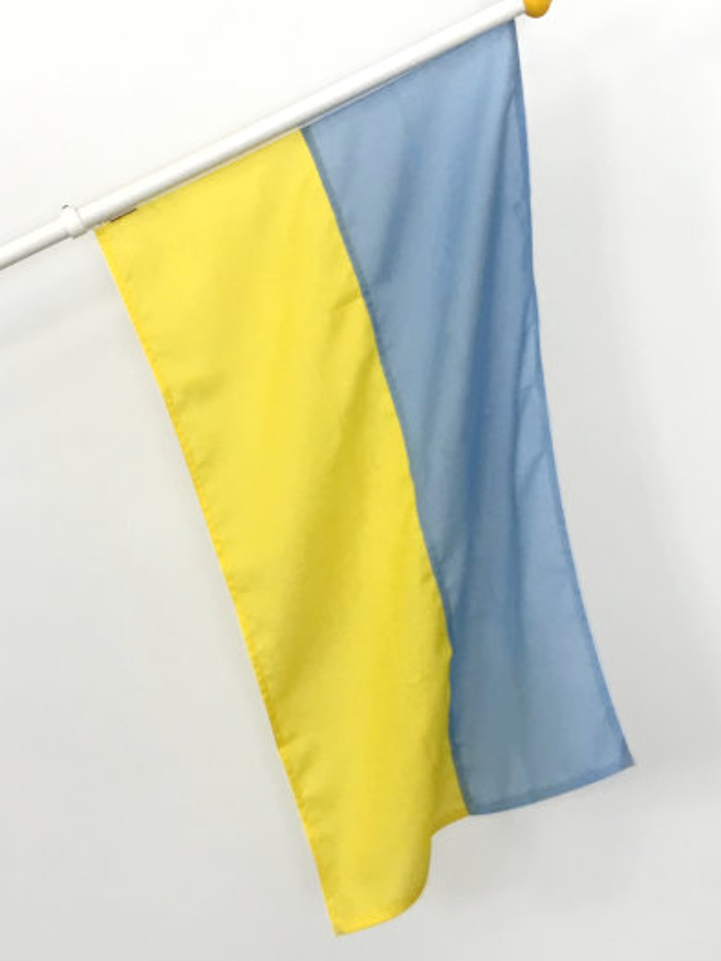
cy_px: 469
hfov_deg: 44.2
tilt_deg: +1.2
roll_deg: +0.6
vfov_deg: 56.8
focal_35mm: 32
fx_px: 888
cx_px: 370
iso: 20
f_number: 1.8
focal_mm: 3.99
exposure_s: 1/33
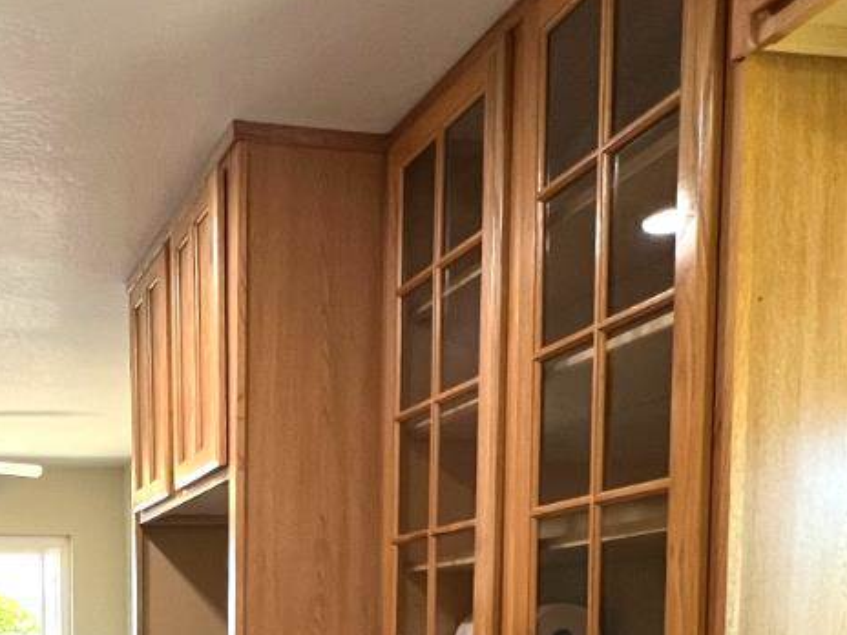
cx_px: 104
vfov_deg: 29.2
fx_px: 1028
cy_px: 776
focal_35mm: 42
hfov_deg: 41.6
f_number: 1.8
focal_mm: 1.57
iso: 200
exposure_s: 1/120
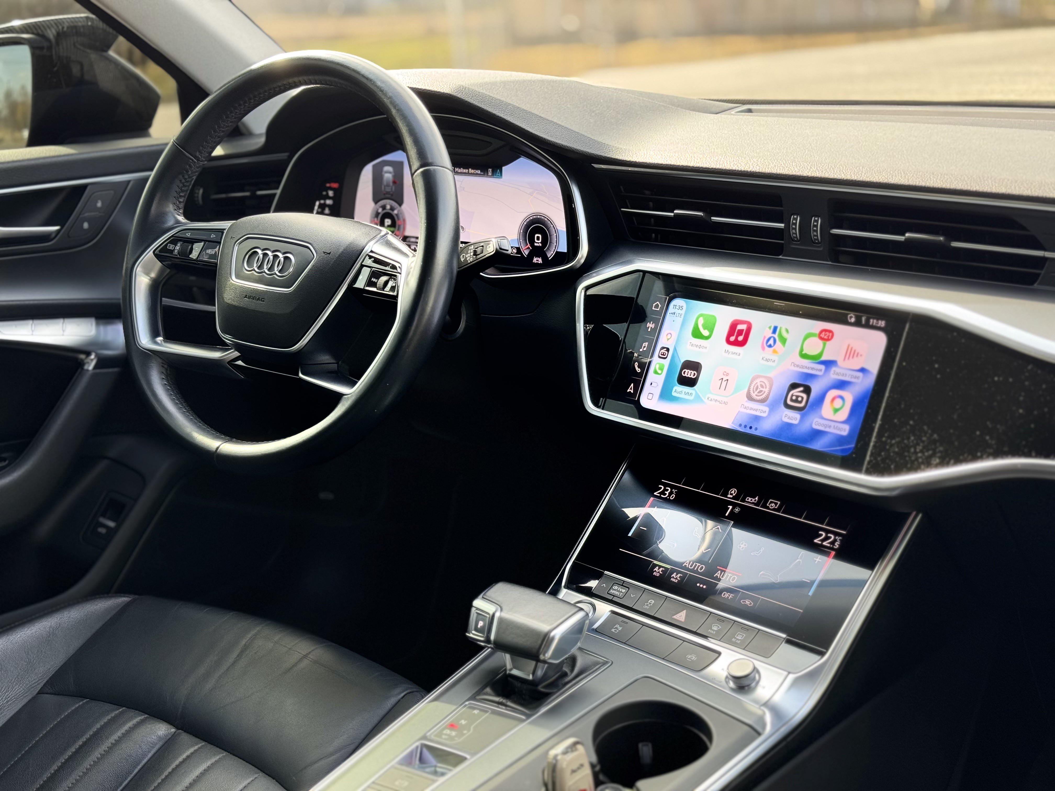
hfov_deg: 39.7
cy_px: 396
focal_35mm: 48
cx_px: 528
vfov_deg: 30.3
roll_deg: +2.6
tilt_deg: -14.1
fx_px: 1463
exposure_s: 1/98
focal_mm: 6.76
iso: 100
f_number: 1.78
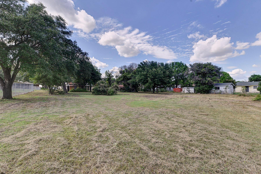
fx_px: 116
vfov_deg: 73.7
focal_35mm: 16
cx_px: 130
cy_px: 87
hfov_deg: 96.7
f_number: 8
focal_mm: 16
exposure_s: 1/640
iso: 400
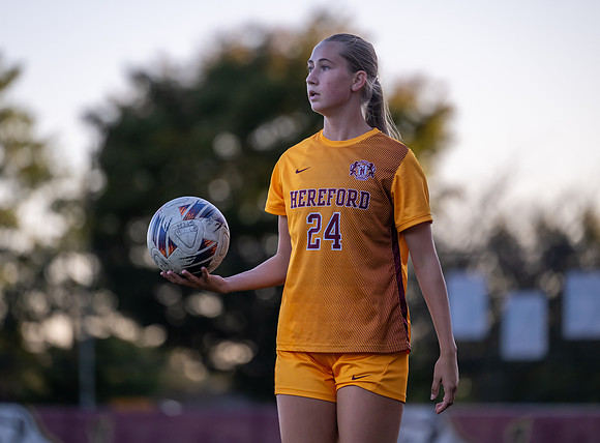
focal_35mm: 238
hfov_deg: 8.4
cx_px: 286
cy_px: 197
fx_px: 4107
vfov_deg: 6.2
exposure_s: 1/3200
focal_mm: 200
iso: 560
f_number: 2.8
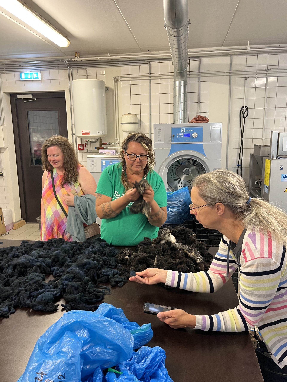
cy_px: 191
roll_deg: +1.3
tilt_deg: -10.1
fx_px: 287
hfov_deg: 53.1
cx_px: 144
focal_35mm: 26
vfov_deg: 67.3
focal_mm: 5.1
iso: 160
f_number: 1.6
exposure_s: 1/50
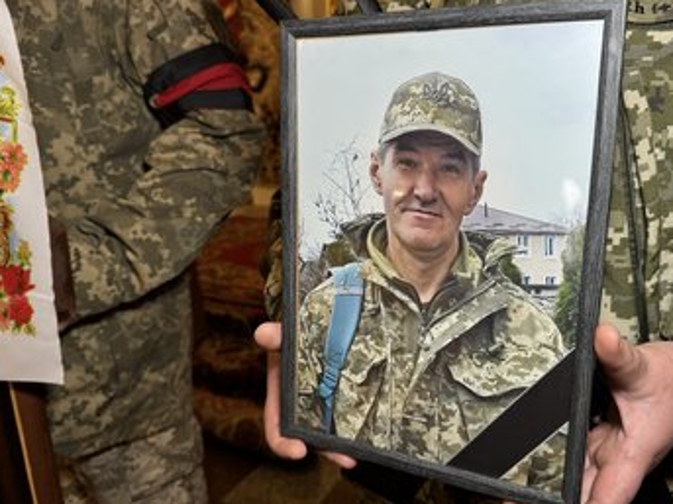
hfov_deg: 63.2
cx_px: 383
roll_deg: -0.5
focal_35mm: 28
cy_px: 245
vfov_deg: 49.7
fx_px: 544
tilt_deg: -14.3
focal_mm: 6.76
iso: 160
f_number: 1.78
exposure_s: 1/50
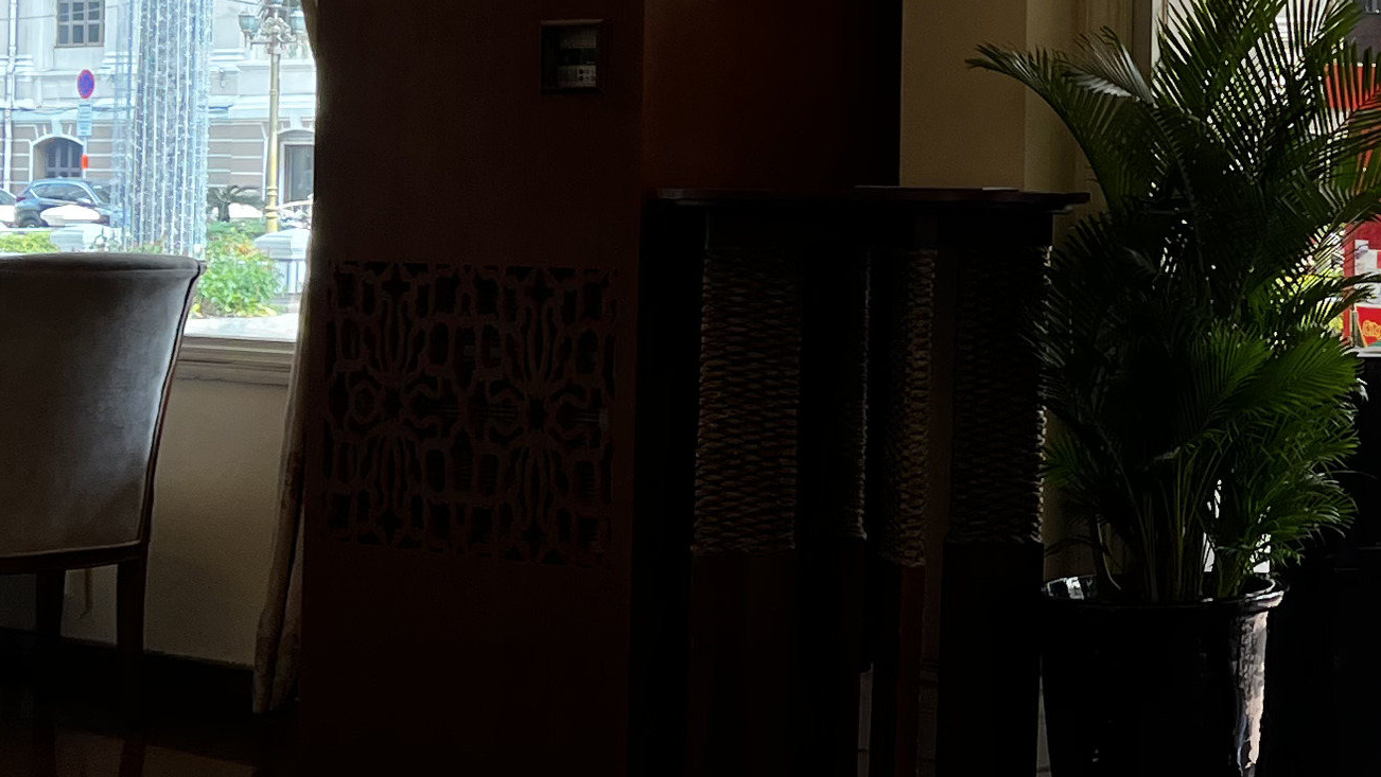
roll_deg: -0.3
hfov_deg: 23.5
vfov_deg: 13.8
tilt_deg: +1.9
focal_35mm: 87
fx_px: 3186
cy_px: 80
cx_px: 1371
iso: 40
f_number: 1.5
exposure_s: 1/183
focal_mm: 5.7
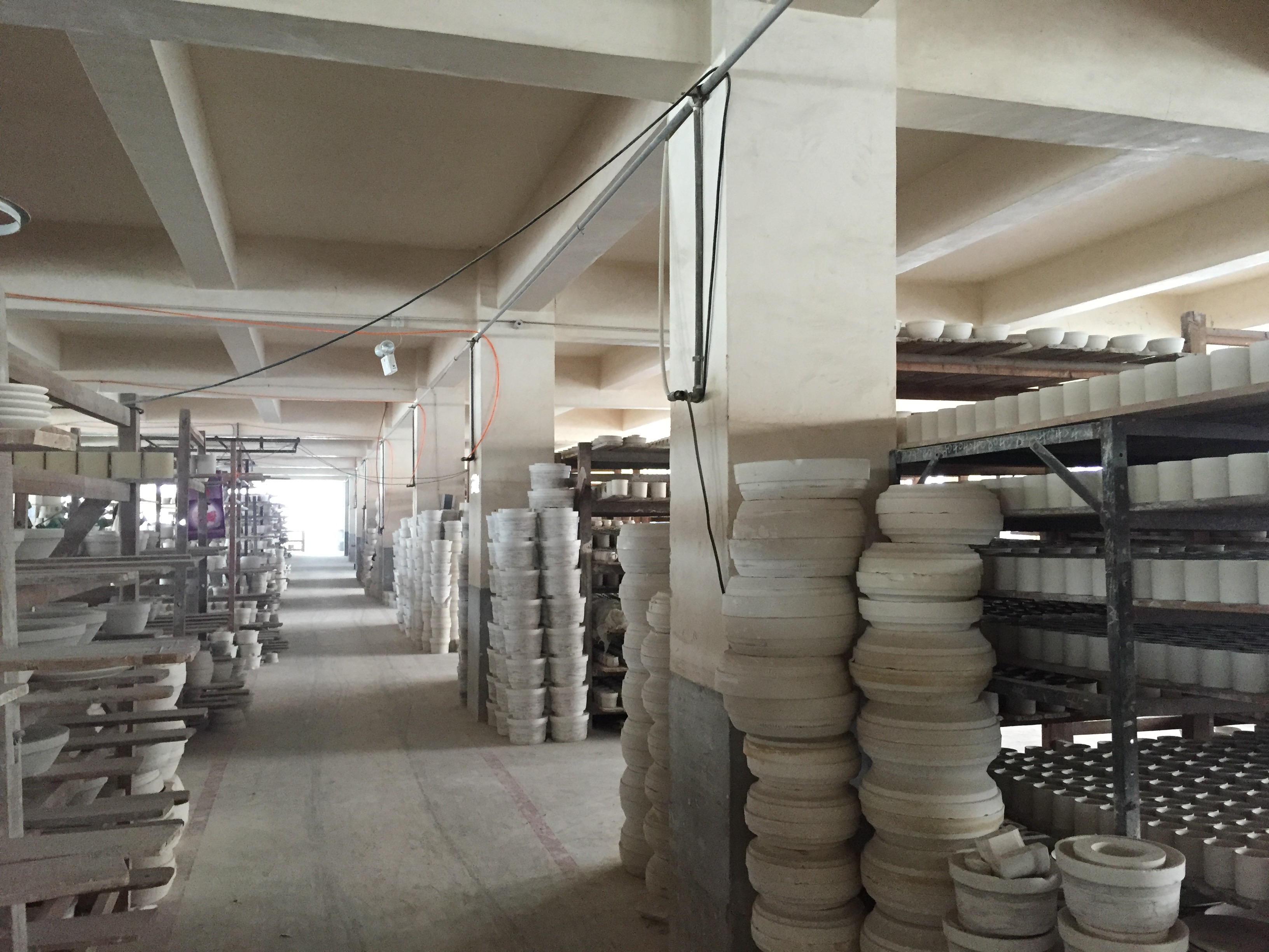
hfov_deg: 61.7
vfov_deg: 48.2
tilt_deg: +1.7
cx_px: 634
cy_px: 476
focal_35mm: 29
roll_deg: -1.0
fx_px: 1063
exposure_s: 1/33
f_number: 2.2
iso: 320
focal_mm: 4.15
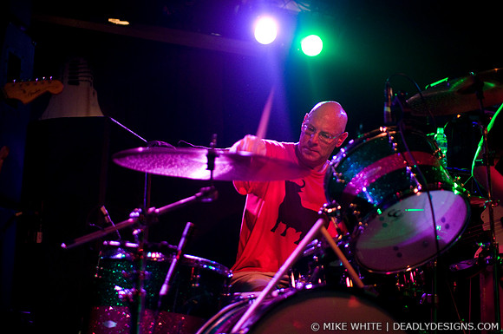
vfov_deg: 29.8
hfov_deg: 43.7
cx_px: 252
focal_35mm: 45
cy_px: 167
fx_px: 628
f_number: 1.4
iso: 1000
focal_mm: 30
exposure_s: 1/50
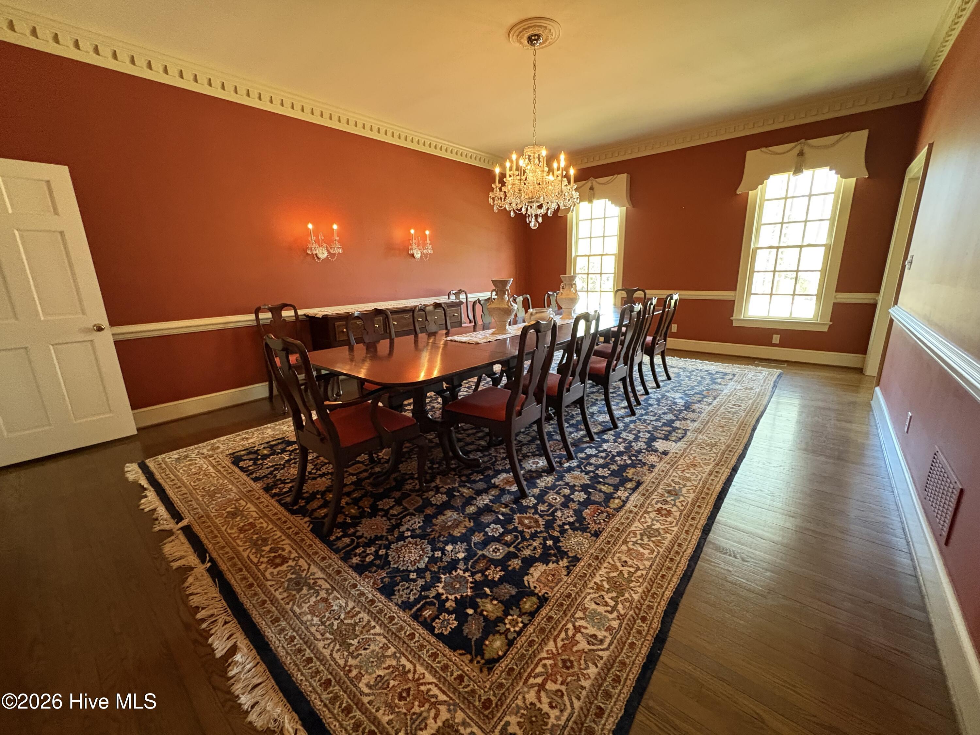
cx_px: 490
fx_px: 396
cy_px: 368
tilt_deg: -13.6
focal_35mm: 14
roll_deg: +1.7
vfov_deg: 85.7
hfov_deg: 102.1
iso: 1000
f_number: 2.2
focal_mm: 2.22
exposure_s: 1/40
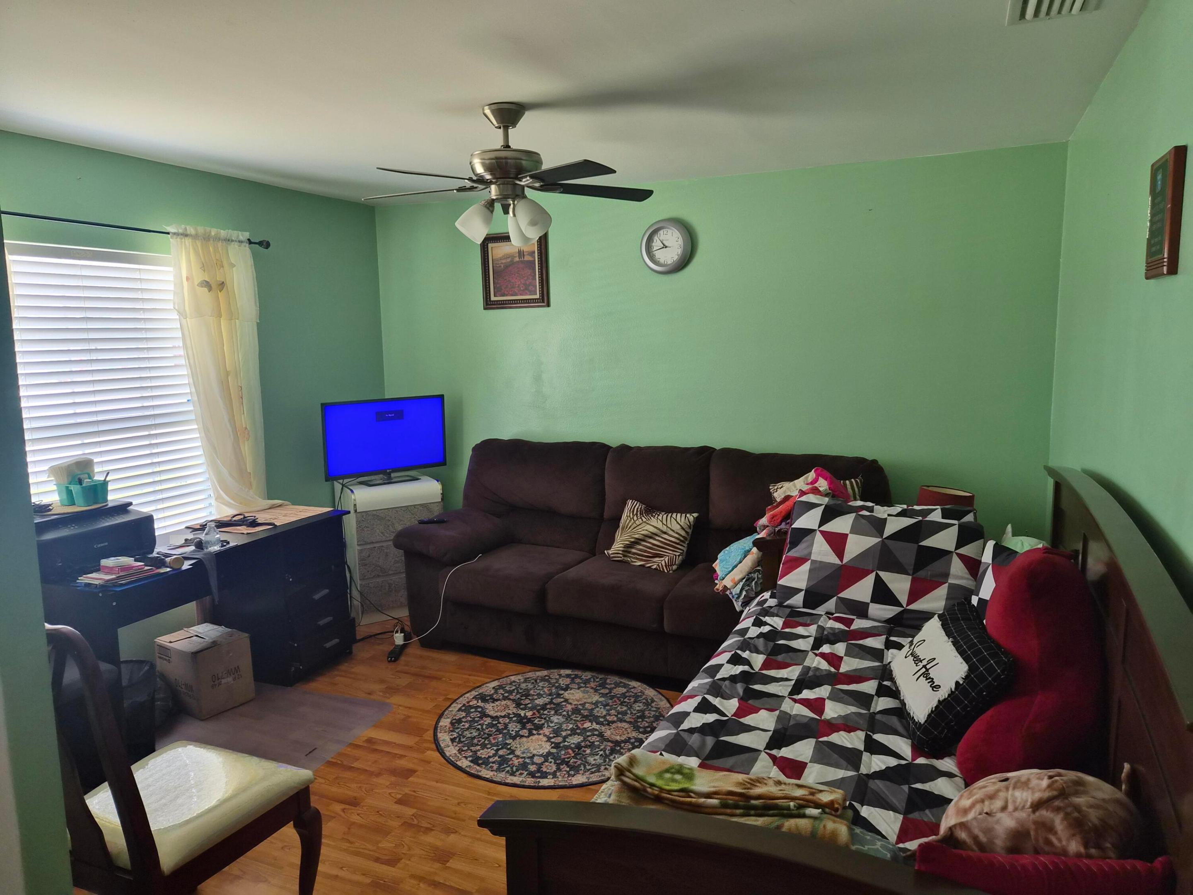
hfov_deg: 73.9
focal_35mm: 23
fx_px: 793
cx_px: 596
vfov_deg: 58.9
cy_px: 448
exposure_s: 1/120
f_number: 1.8
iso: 200
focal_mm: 5.4
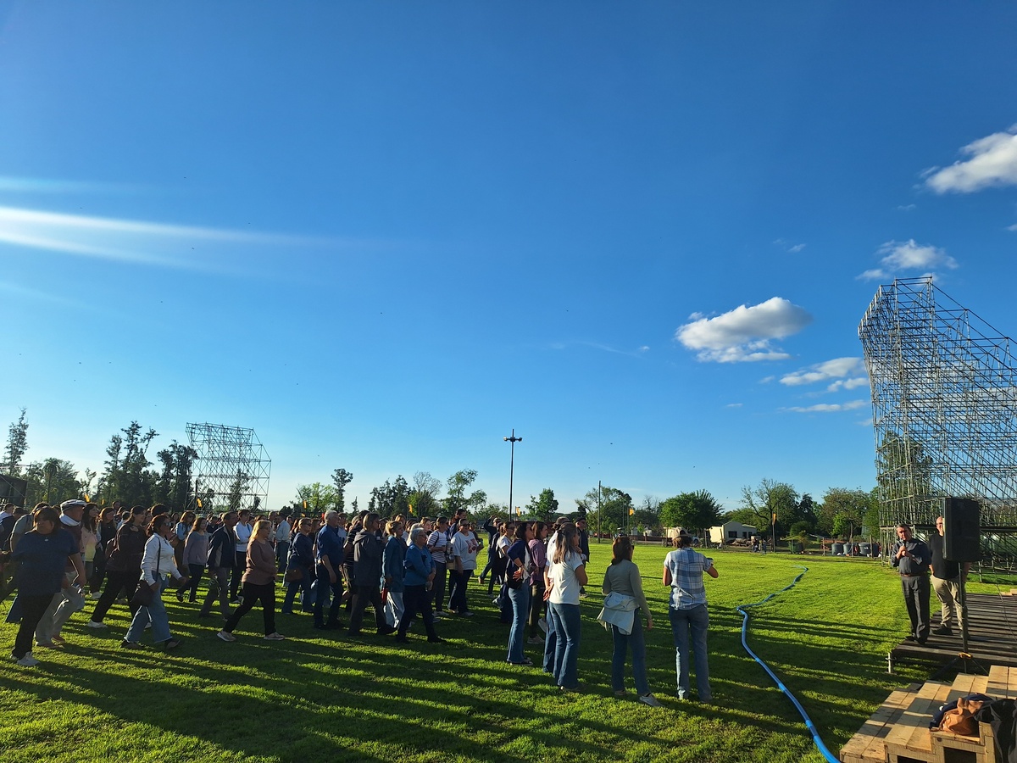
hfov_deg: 73.9
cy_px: 382
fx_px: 676
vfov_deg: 58.9
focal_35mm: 23
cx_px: 508
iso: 40
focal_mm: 5.54
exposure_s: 1/2786
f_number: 1.8
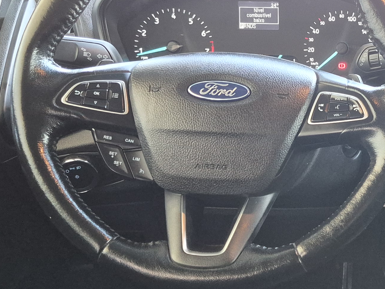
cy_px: 119
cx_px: 420
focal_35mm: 71
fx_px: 790
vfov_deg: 20.7
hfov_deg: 25.5
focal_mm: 5.4
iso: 800
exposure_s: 1/120
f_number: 1.8
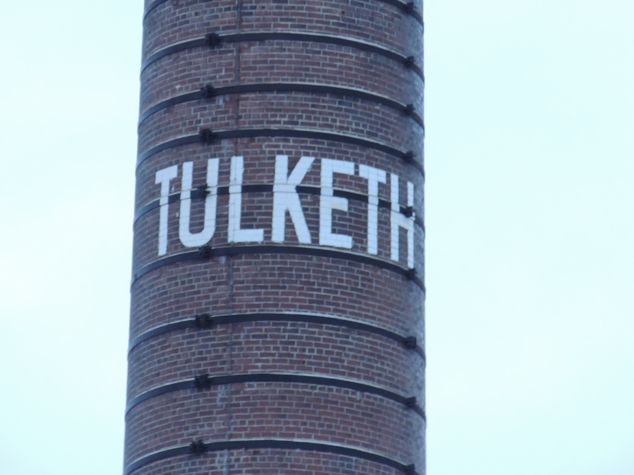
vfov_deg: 2.4
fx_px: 11501
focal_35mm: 628
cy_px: 84
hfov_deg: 3.2
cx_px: 317
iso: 800
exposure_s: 1/15
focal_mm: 83.8
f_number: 4.9
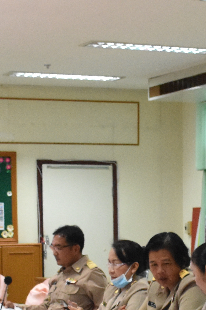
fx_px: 1159
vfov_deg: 14.9
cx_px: 253
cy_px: 307
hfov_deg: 10.0
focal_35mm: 135
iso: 3200
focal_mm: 22
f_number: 6.3
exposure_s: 1/160
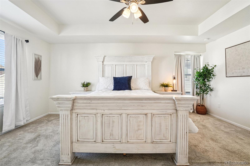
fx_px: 104
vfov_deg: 77.3
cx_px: 125
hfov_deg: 100.4
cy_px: 83
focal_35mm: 15
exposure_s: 1/40
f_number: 8
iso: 400
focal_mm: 10
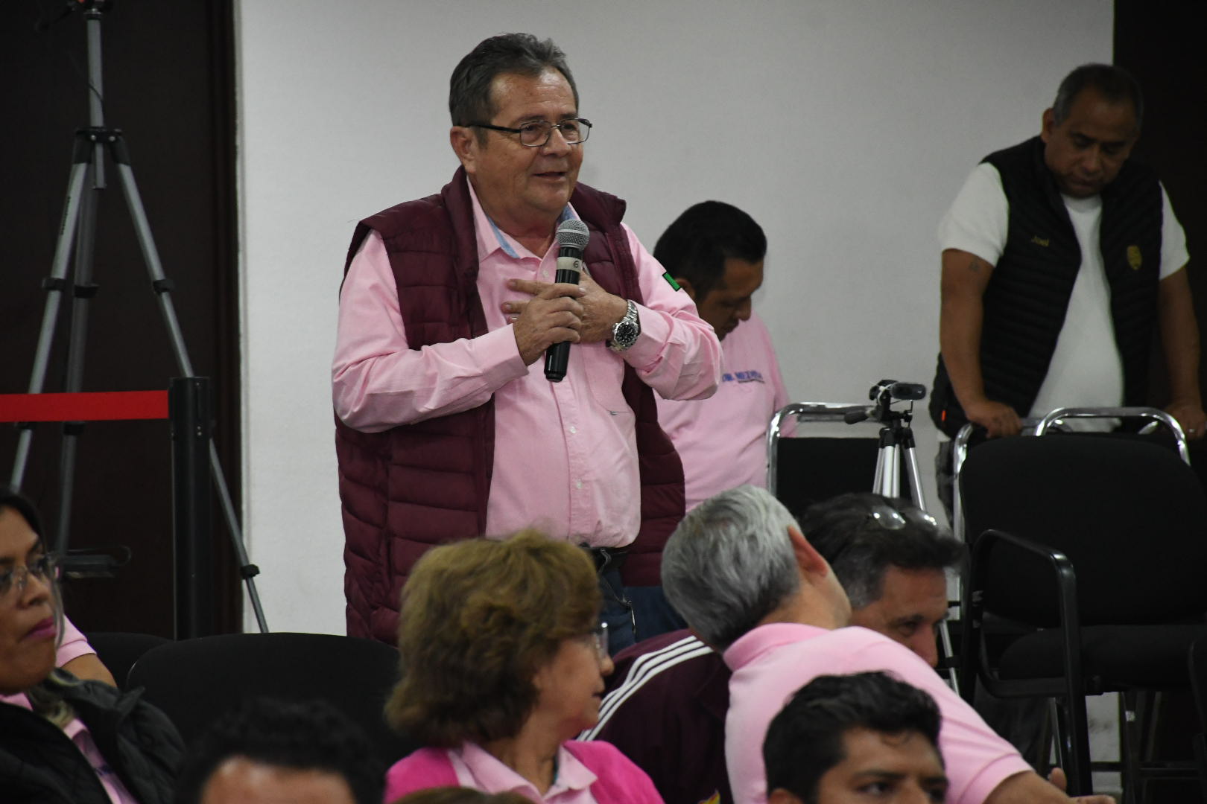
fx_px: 7040
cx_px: 604
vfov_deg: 6.5
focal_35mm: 210
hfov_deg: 9.8
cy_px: 402
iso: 4000
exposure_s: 1/125
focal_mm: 140
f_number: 6.3
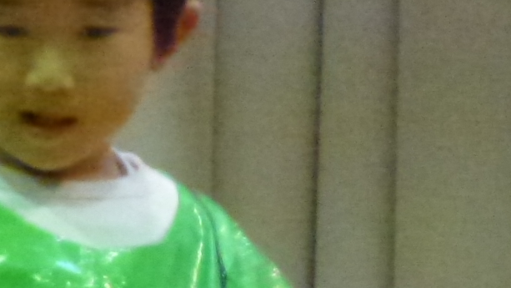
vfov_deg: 1.4
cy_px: 613
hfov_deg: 2.4
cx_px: -107
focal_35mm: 896
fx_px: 12142
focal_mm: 35.2
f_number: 5.5
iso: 1600
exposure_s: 1/30
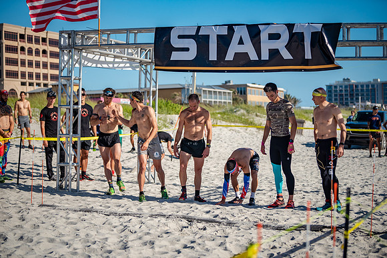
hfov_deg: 28.1
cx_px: 194
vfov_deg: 18.9
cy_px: 129
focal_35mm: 72
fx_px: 774
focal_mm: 72
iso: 280
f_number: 2.8
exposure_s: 1/4000
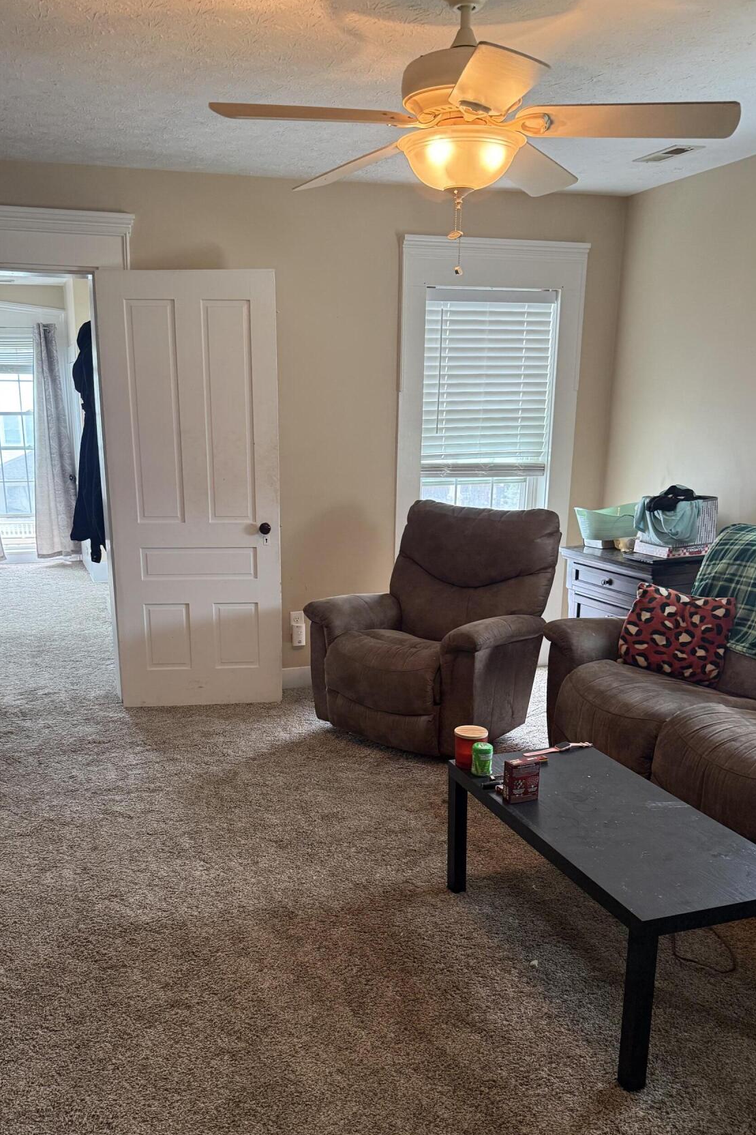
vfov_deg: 61.4
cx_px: 324
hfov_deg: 43.5
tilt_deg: -14.4
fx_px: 945
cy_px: 679
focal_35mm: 30
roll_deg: -0.7
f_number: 1.78
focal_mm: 6.76
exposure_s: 1/60
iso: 250
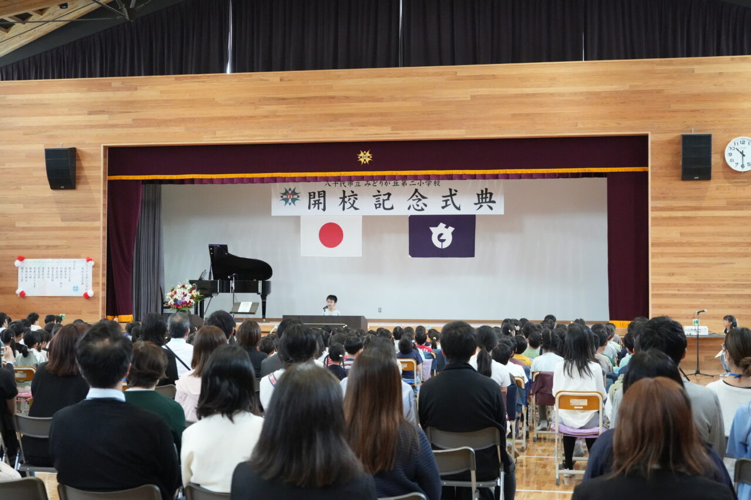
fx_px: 1251
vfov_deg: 22.6
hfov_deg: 33.4
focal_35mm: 60
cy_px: 250
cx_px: 376
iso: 12800
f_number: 5.6
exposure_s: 1/500
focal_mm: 60
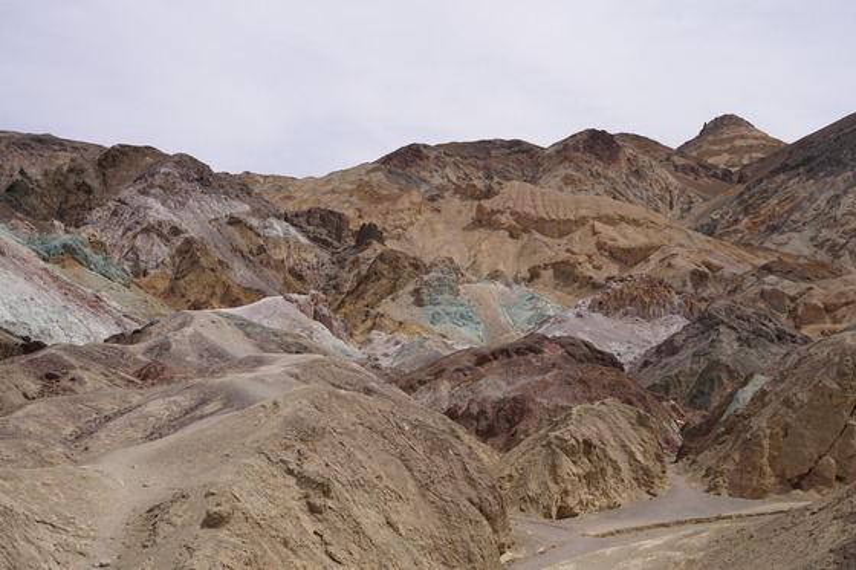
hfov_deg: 39.6
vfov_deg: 27.0
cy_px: 285
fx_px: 1188
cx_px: 428
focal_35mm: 50
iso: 100
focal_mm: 50
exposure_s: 1/200
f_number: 11
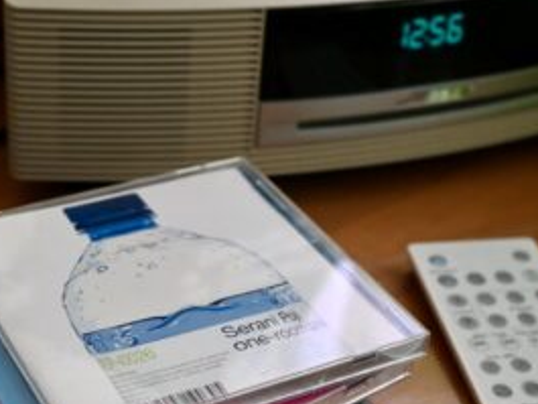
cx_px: 233
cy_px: 262
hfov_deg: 30.2
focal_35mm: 64
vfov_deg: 22.9
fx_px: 995
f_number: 2.8
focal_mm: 28
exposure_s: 1/125
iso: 1400
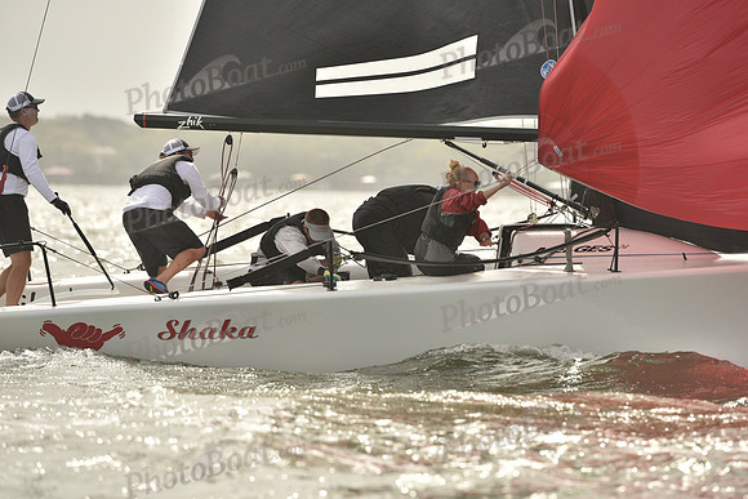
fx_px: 8313
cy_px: 250
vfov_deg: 3.4
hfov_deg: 5.2
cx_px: 374
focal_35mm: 400
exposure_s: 1/1250
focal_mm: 400
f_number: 7.1
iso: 320
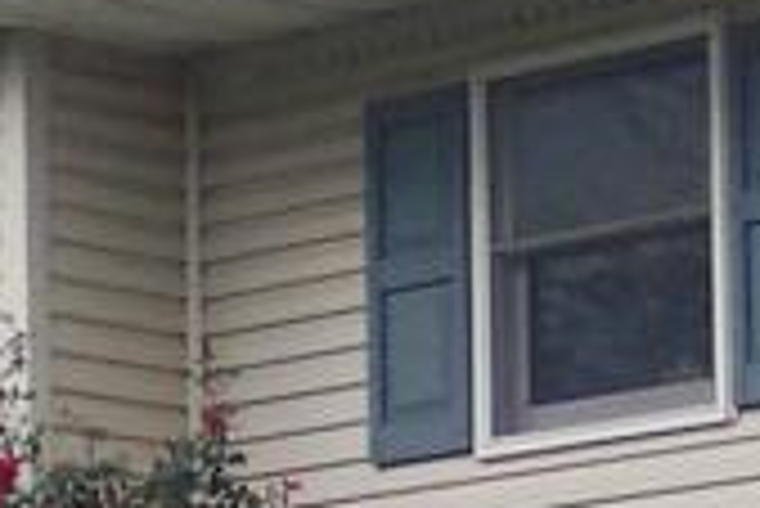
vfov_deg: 5.2
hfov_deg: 7.9
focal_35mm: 259
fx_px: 5472
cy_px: 940
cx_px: 935
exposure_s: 1/500
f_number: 2.8
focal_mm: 8
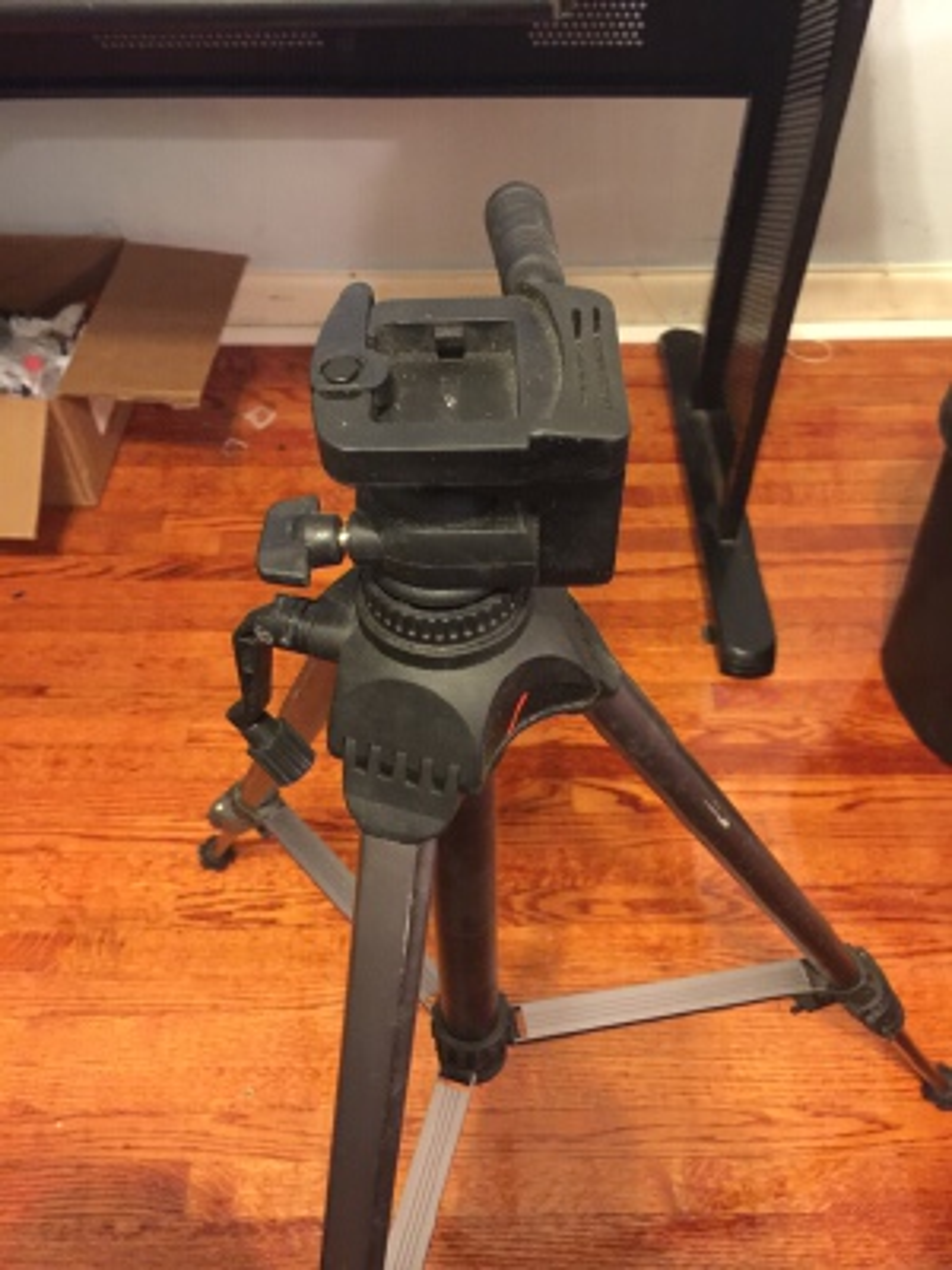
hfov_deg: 48.2
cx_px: 476
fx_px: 1063
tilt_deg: -49.4
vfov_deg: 61.7
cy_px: 635
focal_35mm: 29
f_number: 2.2
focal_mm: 4.15
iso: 125
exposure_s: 1/4
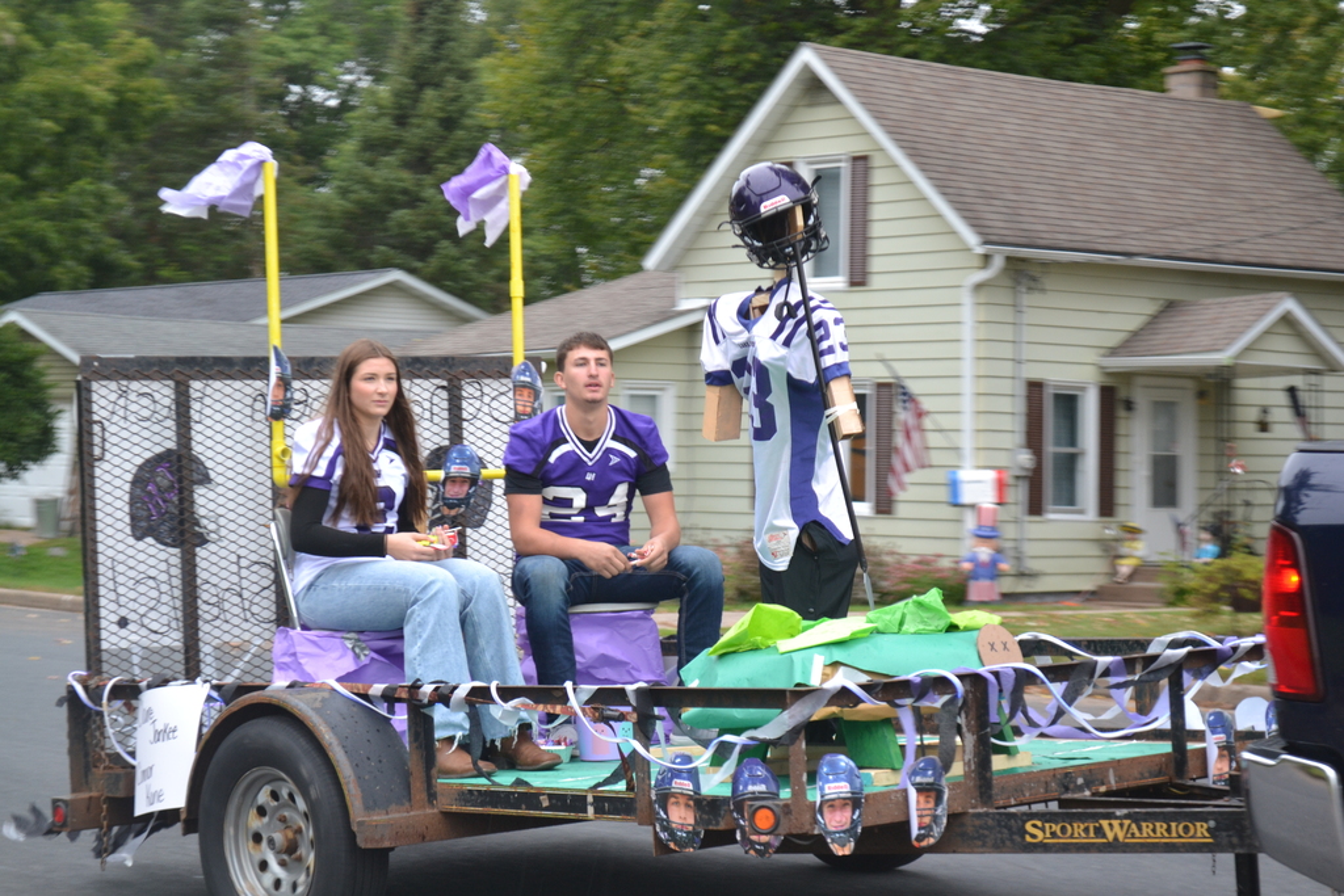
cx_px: 672
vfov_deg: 16.6
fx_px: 3080
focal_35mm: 82
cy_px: 448
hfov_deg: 24.6
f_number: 5.6
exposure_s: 1/40
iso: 400
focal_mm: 55
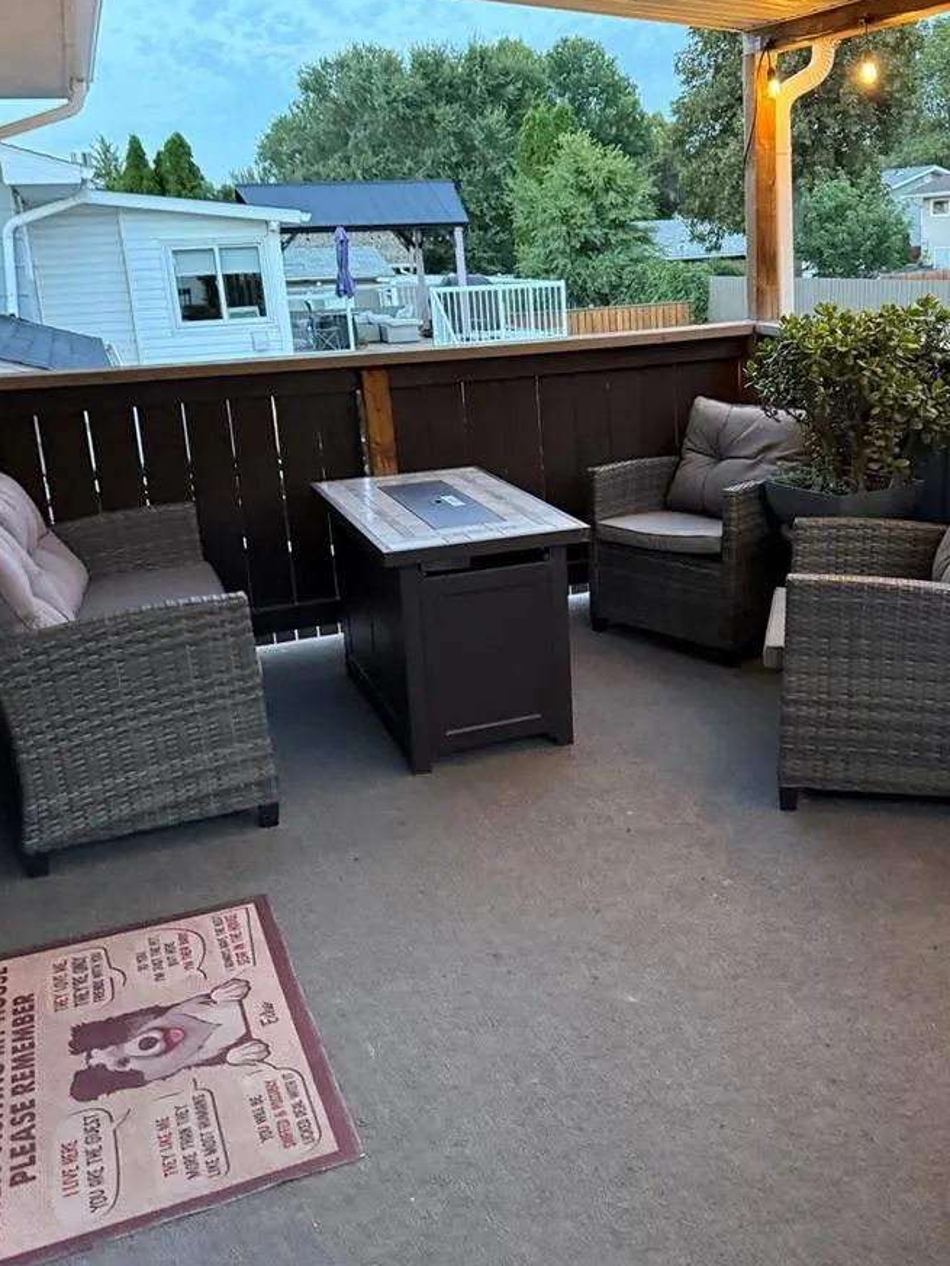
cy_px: 560
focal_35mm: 33
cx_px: 628
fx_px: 1207
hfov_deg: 42.4
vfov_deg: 55.2
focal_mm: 6.76
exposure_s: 1/40
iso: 800
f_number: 1.78
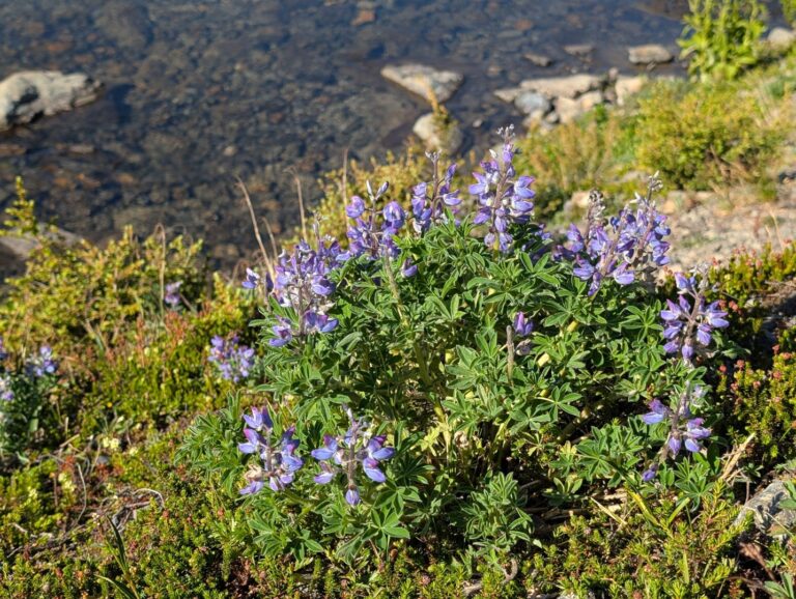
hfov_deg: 38.9
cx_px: 398
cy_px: 300
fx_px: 1128
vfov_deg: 29.7
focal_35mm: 49
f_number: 1.68
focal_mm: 6.9
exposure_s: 1/658
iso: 20
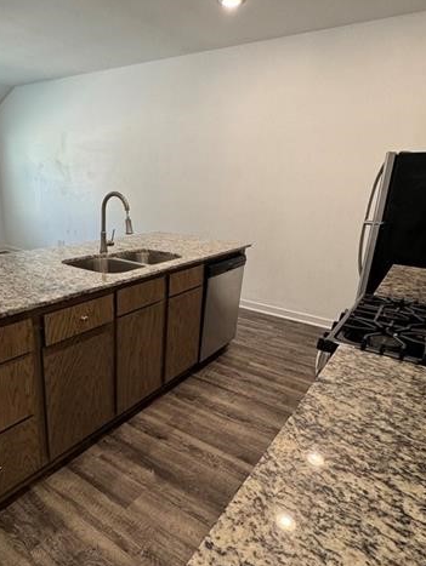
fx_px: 377
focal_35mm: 23
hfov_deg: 58.2
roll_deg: -0.7
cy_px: 298
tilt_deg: -15.6
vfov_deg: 73.8
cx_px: 160
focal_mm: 2.22
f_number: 2.2
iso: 250
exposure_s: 1/120
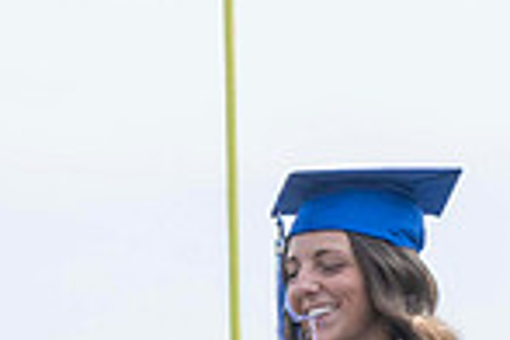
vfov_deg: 2.4
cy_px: 431
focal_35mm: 576
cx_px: -344
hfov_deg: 3.6
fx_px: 8159
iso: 200
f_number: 13
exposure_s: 1/250
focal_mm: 70
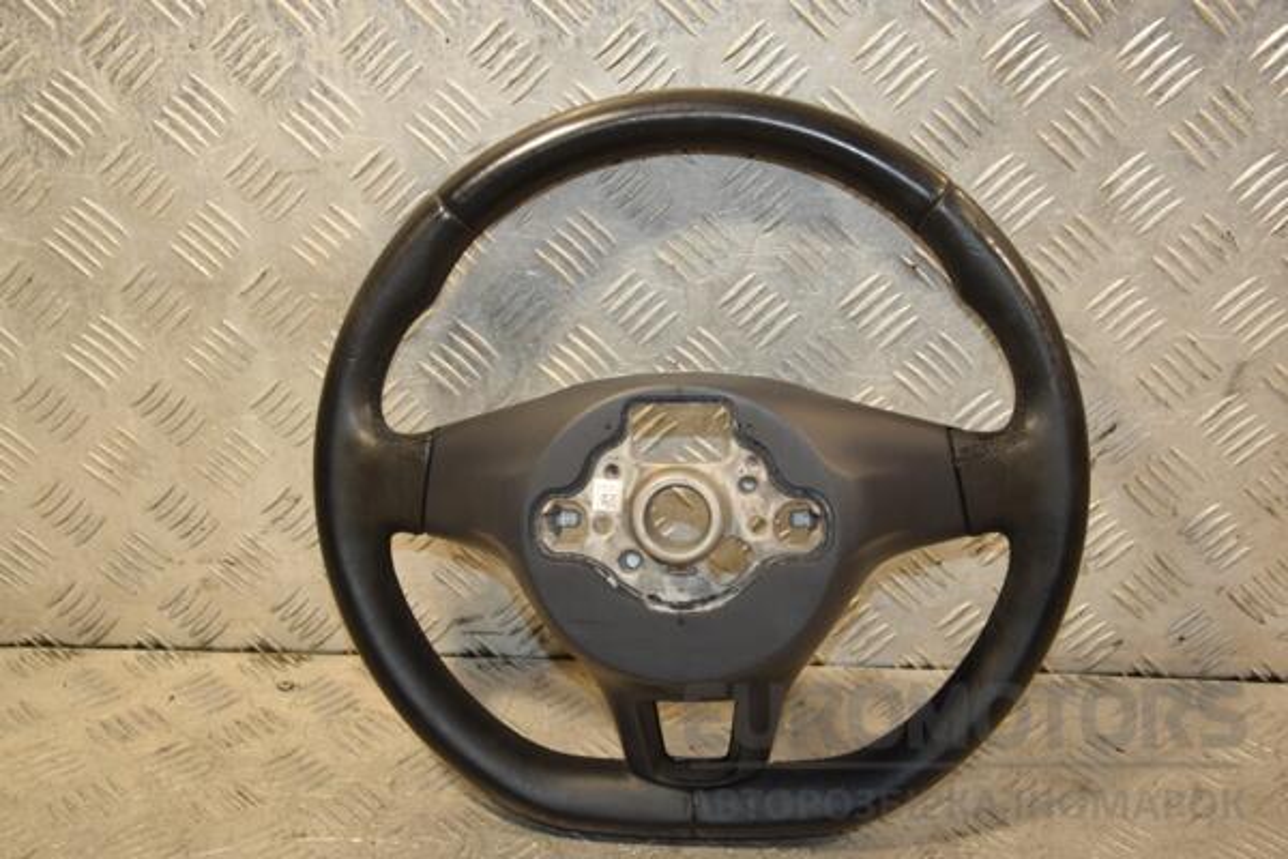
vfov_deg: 23.8
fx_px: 2039
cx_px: 644
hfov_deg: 35.1
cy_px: 430
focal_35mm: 57
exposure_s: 1/125
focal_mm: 38
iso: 800
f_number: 5
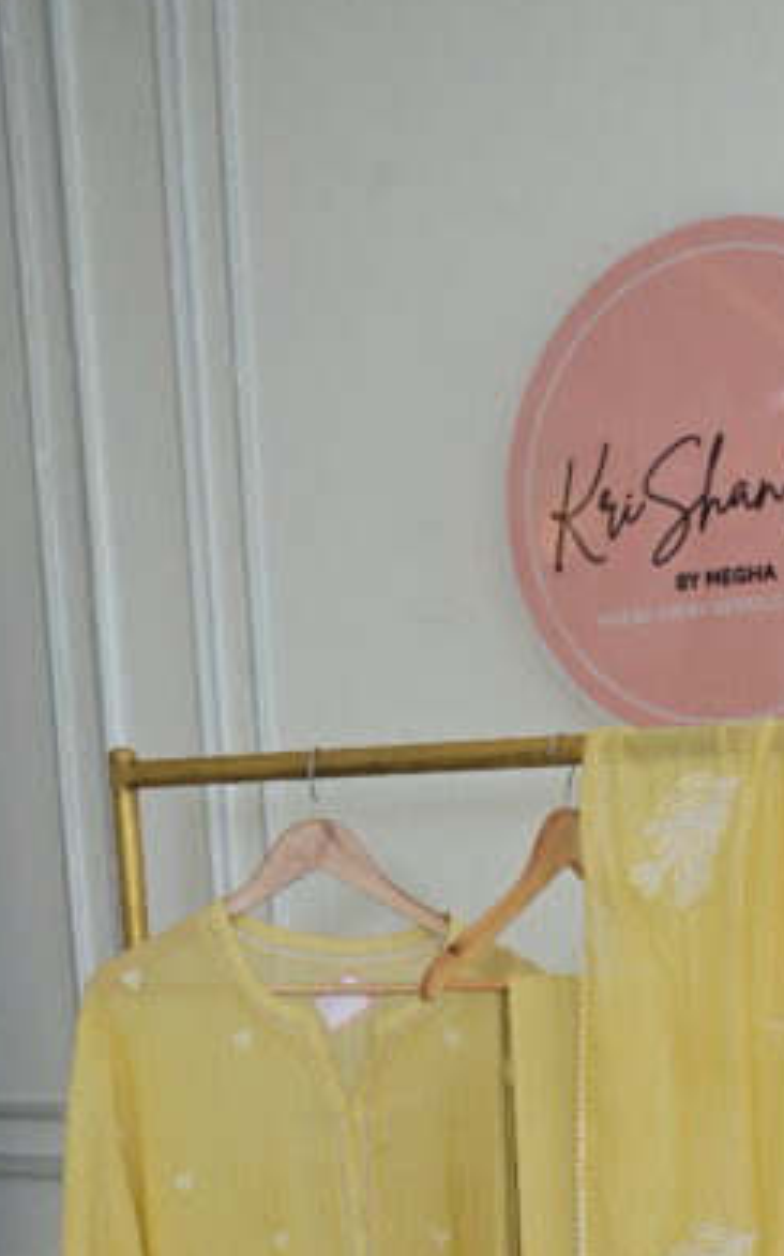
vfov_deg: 29.5
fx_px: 2128
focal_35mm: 62
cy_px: 1399
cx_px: 739
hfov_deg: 20.4
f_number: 6.3
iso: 200
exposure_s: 1/160
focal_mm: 26.5
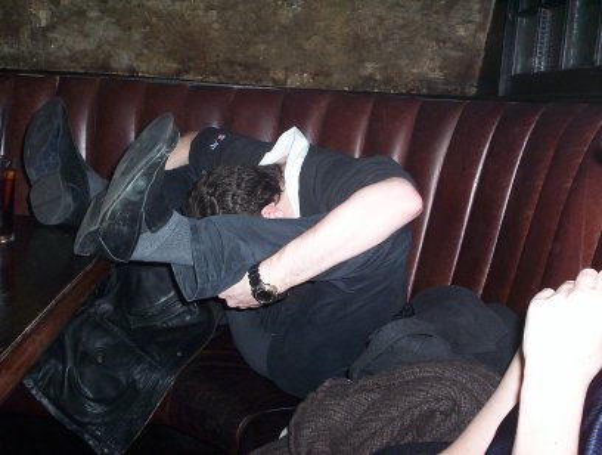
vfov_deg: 37.9
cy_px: 228
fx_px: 662
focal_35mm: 38
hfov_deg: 48.9
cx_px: 301
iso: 140
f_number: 4.5
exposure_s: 1/60
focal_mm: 4.99
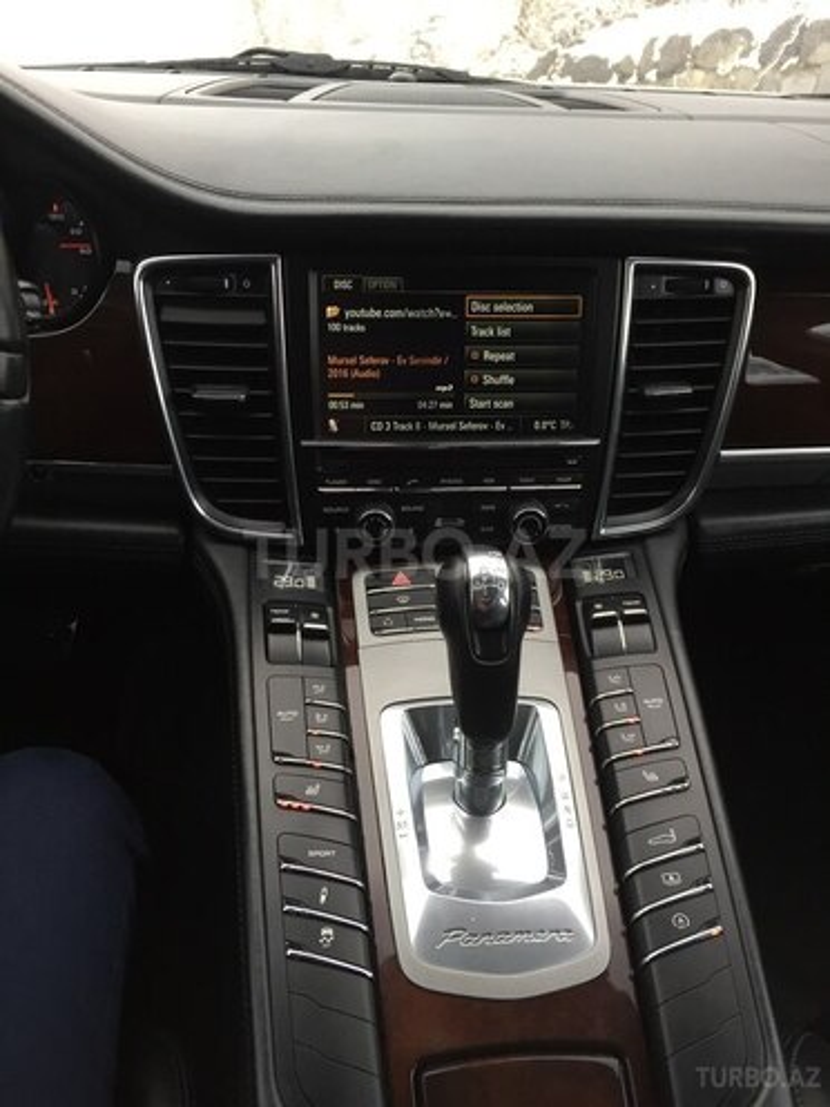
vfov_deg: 61.7
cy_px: 554
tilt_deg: -28.8
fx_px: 927
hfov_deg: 48.2
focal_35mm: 29
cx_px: 415
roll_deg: -3.3
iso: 50
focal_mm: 4.15
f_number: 2.2
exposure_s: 1/33
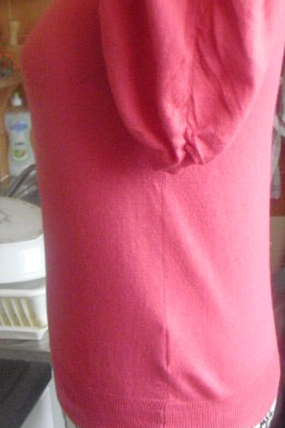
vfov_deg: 32.2
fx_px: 736
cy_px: 165
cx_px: 212
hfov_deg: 21.7
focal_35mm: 62
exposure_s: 1/80
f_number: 3.1
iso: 800
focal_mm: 6.3
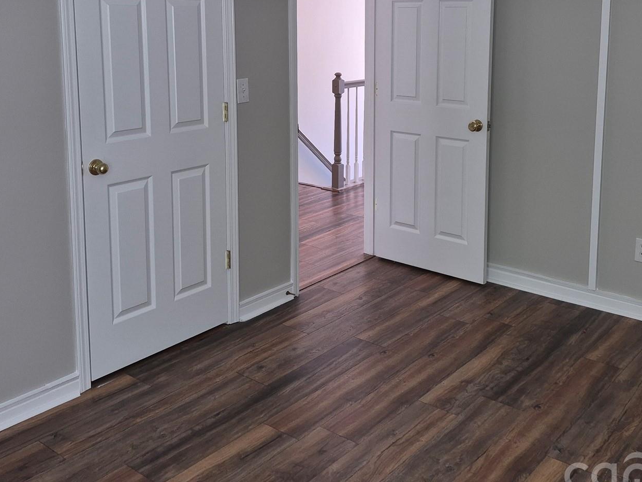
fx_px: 705
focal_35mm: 38
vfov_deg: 36.8
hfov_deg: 48.9
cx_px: 346
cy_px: 118
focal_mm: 5.4
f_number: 1.8
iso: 100
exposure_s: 1/24
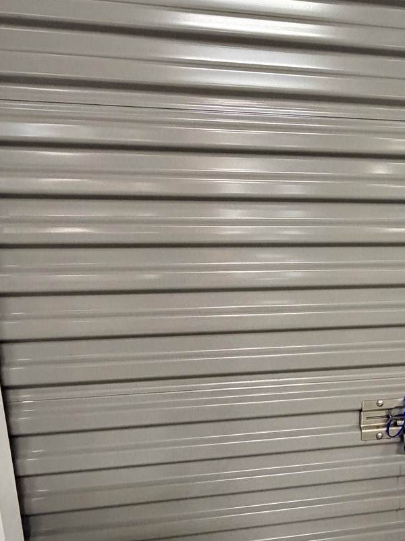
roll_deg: +0.5
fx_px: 437
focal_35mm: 28
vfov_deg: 62.7
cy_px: 331
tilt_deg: -11.1
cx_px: 313
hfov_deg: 47.5
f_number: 2.2
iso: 500
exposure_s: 1/60
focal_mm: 2.22
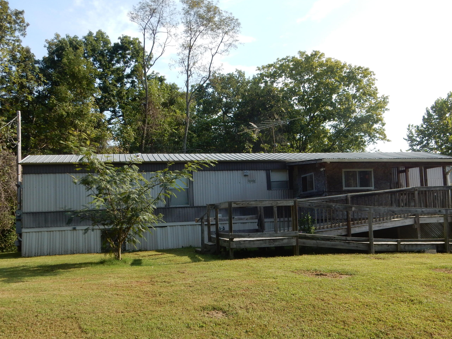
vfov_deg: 40.7
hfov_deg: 52.6
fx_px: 457
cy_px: 186
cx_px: 222
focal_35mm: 35
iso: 125
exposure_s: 1/640
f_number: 4
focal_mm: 5.4
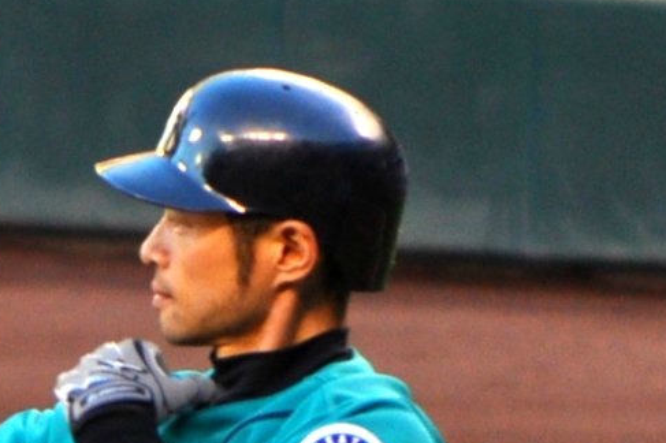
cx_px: 103
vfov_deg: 0.8
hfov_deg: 1.2
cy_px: 435
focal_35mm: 1727
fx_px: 31927
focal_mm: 200
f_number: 5.6
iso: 640
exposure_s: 1/250
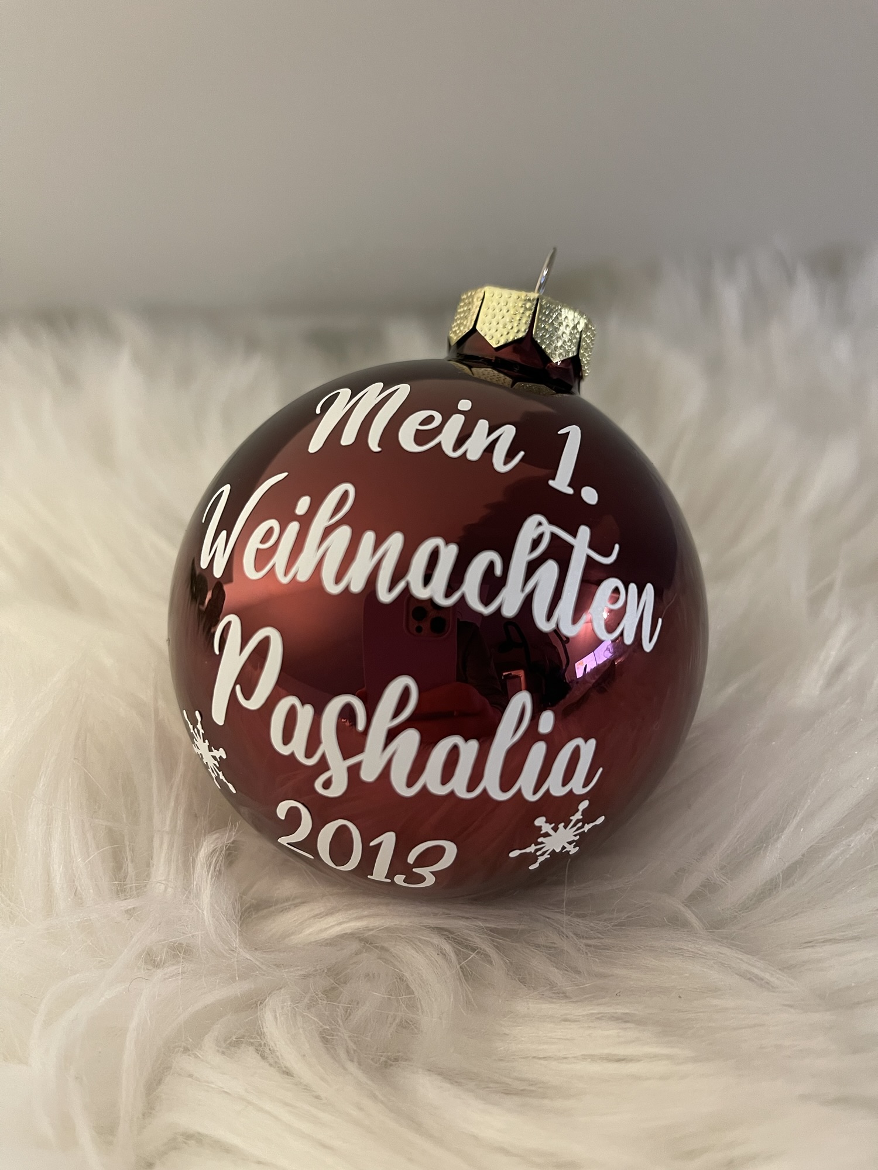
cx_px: 439
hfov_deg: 54.9
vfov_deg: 69.4
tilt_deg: -30.3
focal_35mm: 25
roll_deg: -0.3
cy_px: 585
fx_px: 845
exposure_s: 1/60
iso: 400
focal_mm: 5.1
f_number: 1.6
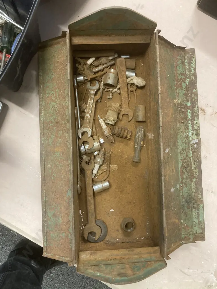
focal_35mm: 28
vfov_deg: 63.4
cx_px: 108
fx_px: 234
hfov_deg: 49.7
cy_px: 144
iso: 250
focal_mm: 3.99
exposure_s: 1/50
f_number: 1.8
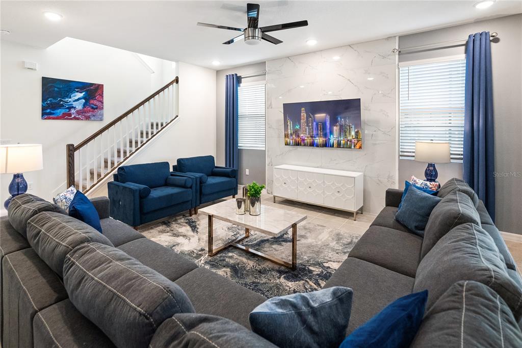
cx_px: 261
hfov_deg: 96.7
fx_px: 232
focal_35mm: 16
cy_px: 174
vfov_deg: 73.8
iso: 1600
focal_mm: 16
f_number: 4
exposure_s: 1/160
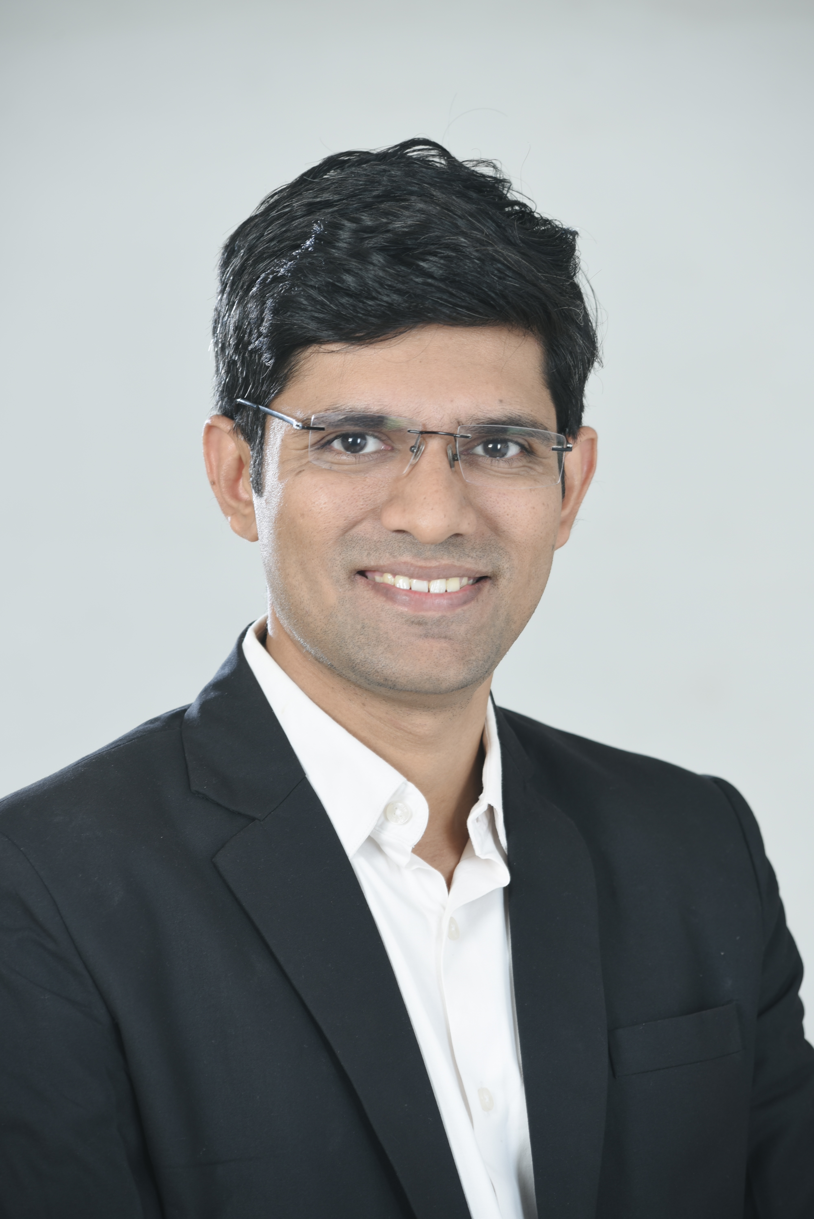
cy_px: 610
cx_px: 407
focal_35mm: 200
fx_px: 6777
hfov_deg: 6.9
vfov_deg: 10.3
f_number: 7.1
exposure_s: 1/125
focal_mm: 200
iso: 100
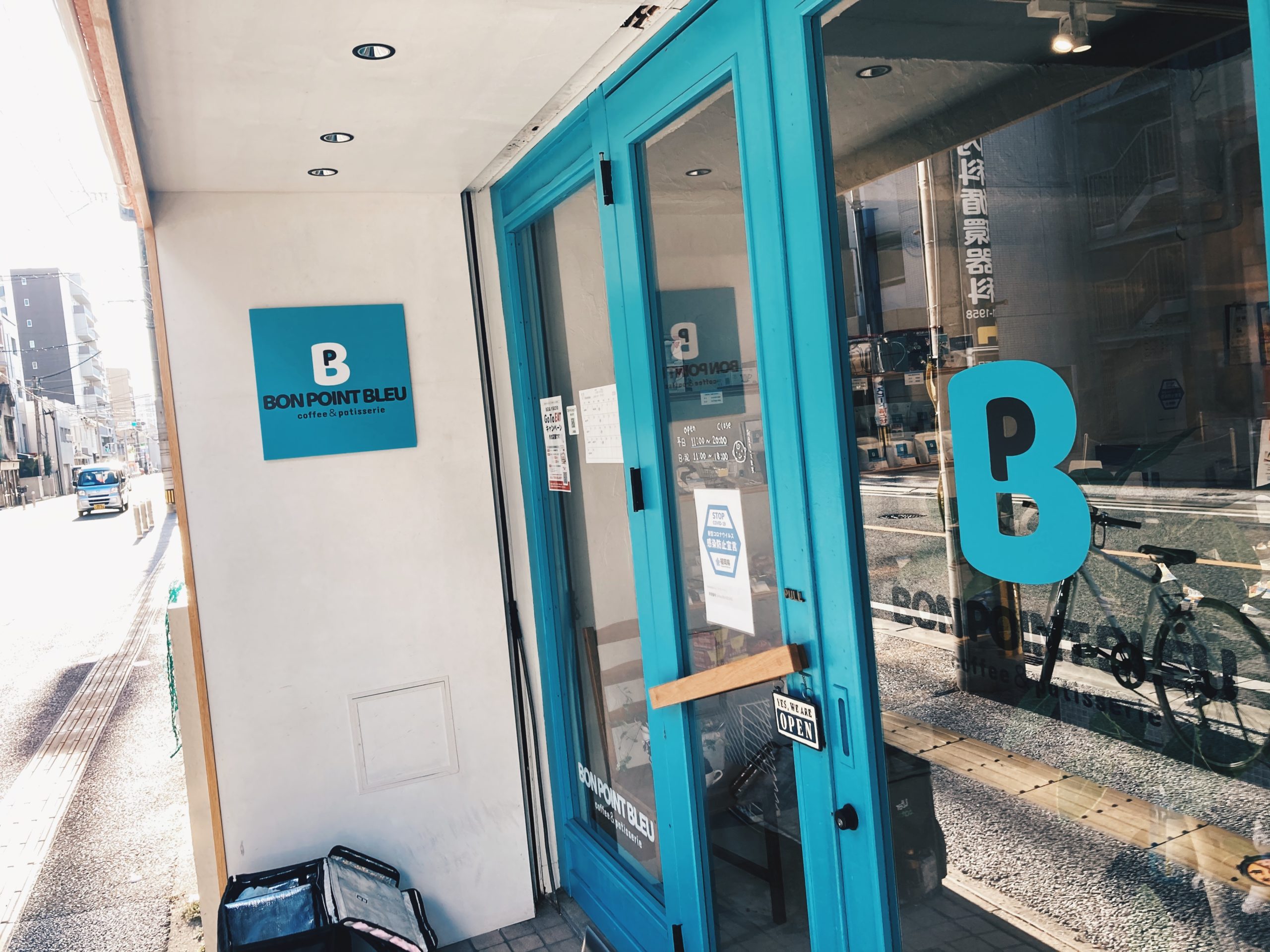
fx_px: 1027
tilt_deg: -1.8
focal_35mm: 28
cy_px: 476
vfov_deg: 49.7
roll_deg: +4.7
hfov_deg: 63.4
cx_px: 635
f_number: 1.8
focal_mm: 3.99
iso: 50
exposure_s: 1/121
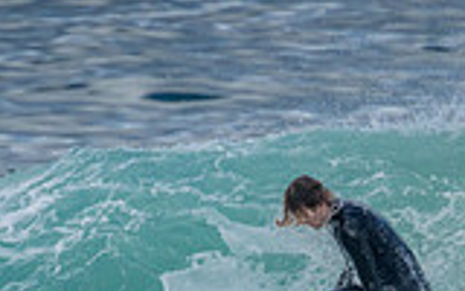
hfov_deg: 0.7
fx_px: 37359
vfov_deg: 0.4
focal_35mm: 2948
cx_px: 355
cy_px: 455
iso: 800
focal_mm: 800
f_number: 11
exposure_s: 1/2000
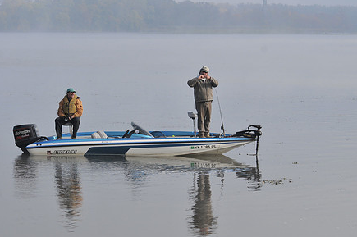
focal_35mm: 172
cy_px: 96
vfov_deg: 8.0
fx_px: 1704
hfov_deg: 12.0
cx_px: 156
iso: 200
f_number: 9
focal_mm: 86
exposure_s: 1/320
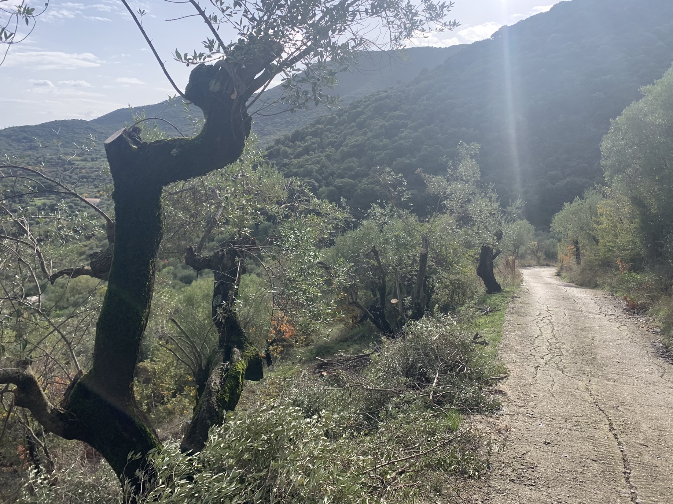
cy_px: 232
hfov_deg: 61.7
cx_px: 344
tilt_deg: -4.5
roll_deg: -3.7
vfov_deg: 48.2
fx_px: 564
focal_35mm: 29
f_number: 1.8
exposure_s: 1/1689
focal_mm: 4.25
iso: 25
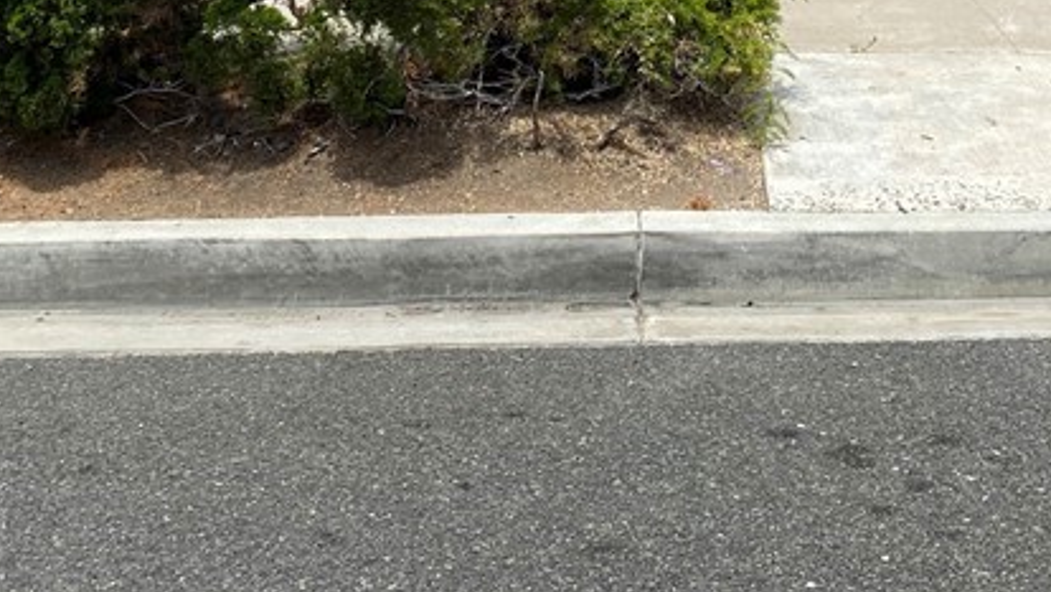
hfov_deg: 29.9
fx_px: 1951
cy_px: -320
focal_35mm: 70
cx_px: 731
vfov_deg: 15.7
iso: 32
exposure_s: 1/2817
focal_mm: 4.25
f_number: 1.8
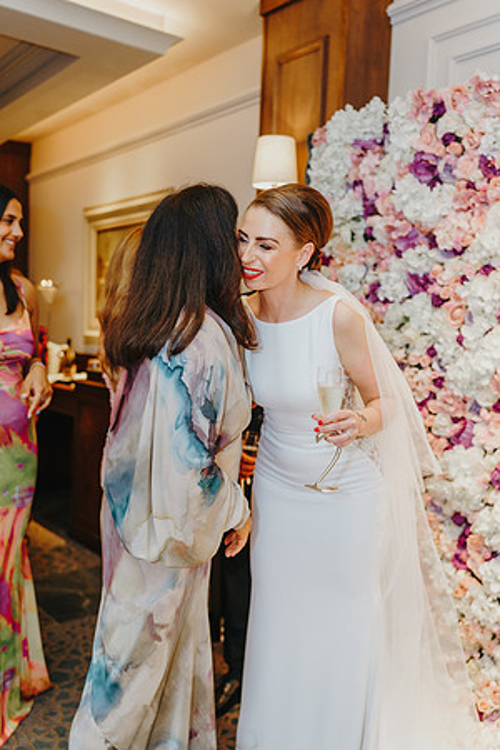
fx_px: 729
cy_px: 375
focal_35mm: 35
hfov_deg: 37.9
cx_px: 250
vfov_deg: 54.4
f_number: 2.2
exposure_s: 1/200
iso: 640
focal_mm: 35
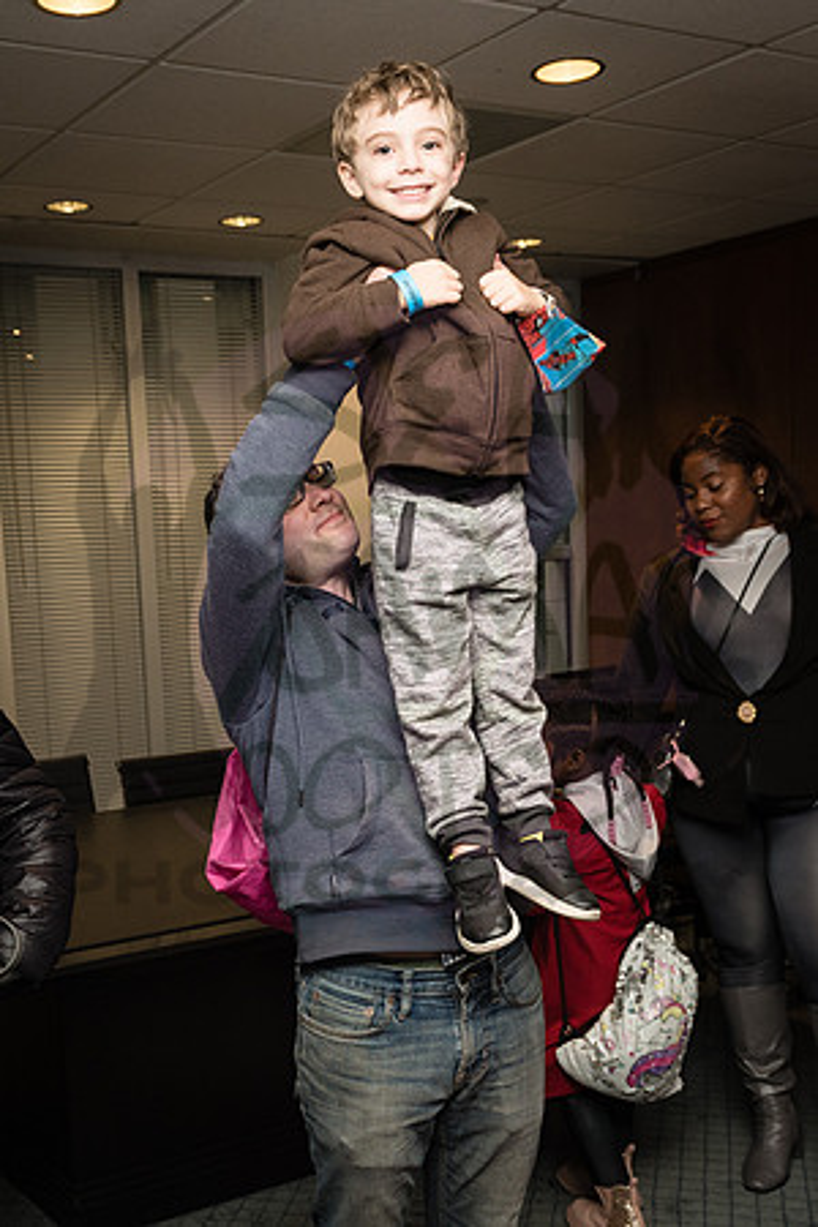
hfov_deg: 31.2
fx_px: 1461
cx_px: 342
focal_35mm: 43
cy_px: 714
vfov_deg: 45.4
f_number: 4.5
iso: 1000
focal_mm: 24
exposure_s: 1/250
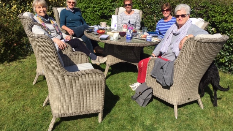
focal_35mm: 33
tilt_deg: -18.2
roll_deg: -2.9
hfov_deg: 59.5
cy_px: 51
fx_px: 204
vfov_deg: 35.5
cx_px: 118
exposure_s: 1/2639
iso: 32
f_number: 2.2
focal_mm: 4.15
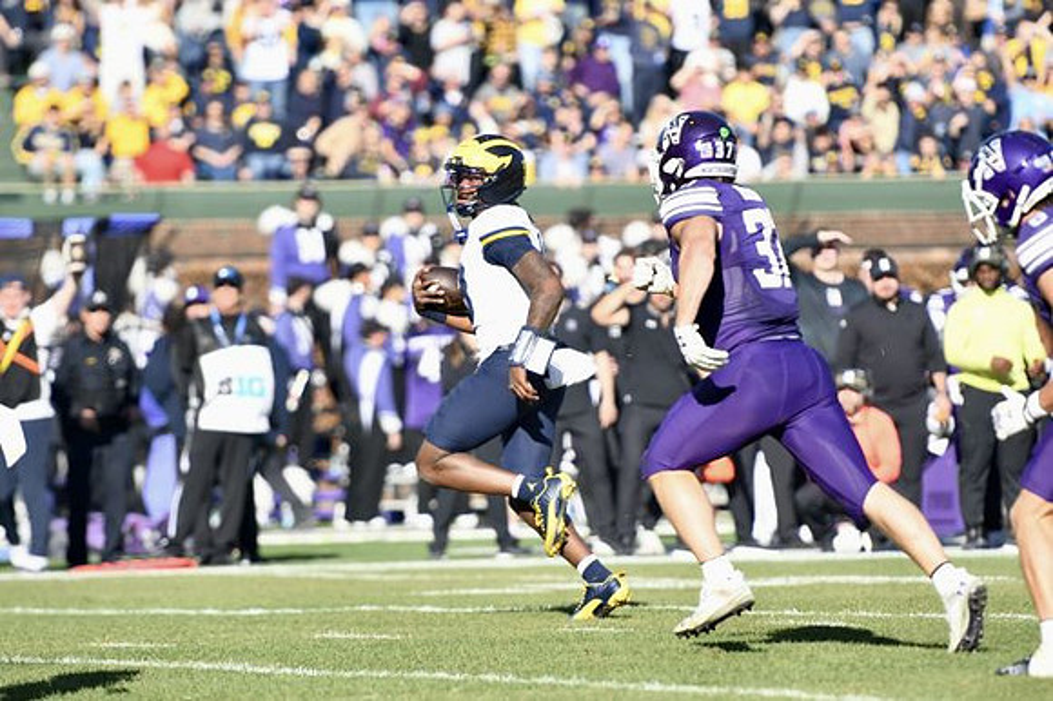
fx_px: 8770
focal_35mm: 300
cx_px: 526
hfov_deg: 6.9
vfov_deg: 4.6
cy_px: 350
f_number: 2.8
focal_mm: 200
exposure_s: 1/2000
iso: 250
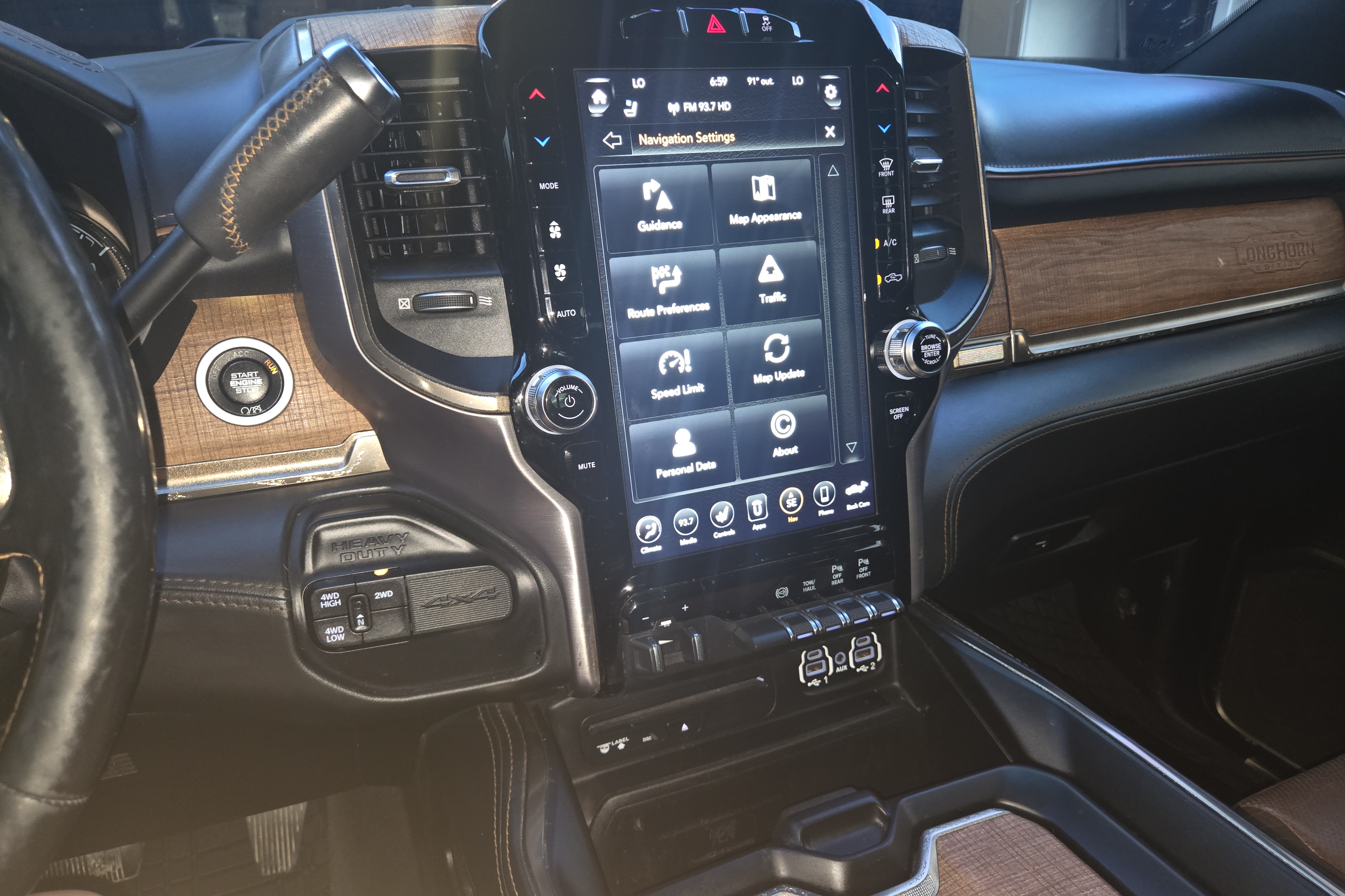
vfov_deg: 53.1
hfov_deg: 73.7
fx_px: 897
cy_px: 484
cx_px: 672
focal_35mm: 24
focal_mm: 5.4
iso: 400
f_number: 1.8
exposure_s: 1/12
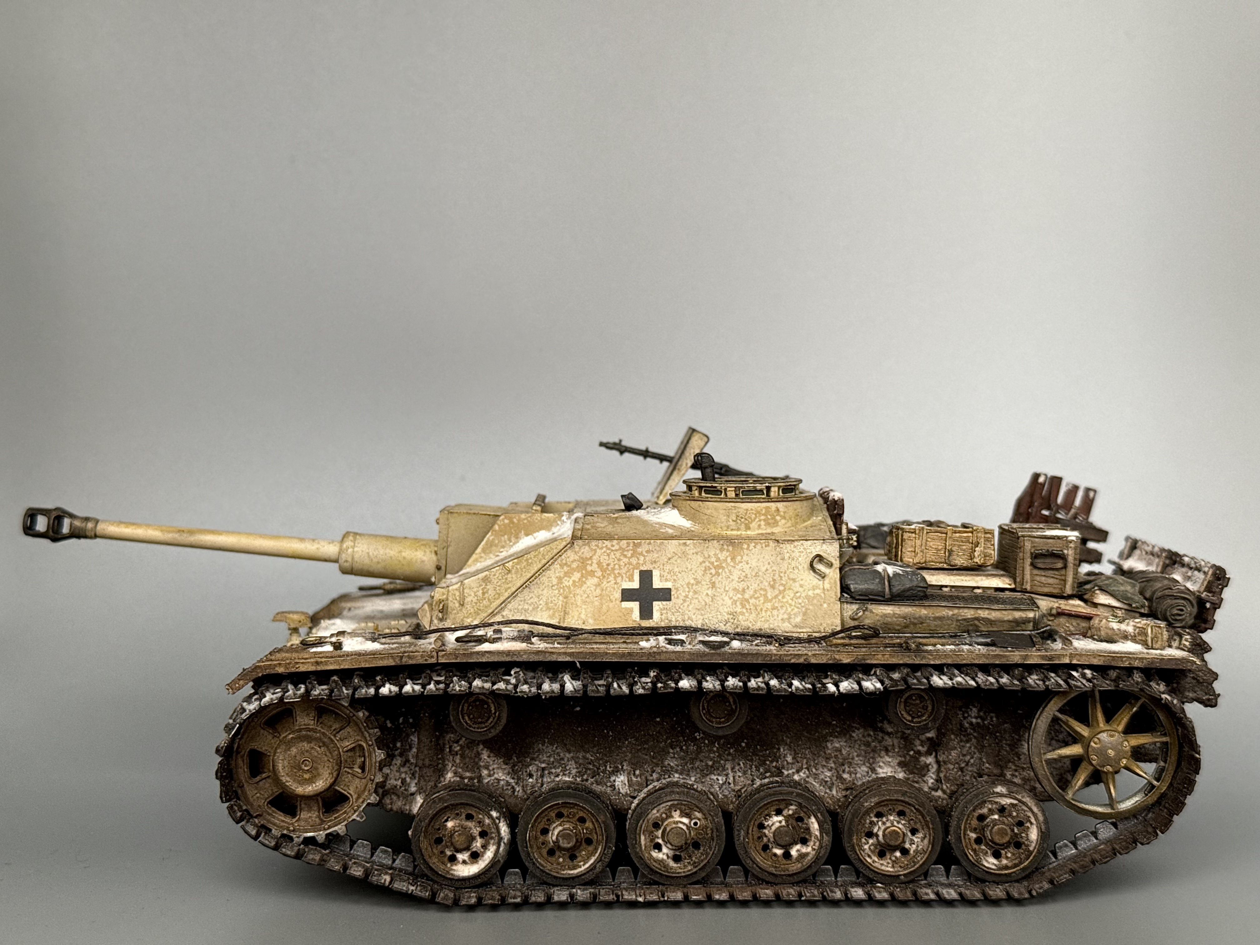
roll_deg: +0.1
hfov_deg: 39.7
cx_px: 630
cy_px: 472
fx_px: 1747
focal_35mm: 48
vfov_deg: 30.3
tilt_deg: -5.6
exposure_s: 1/242
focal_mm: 6.76
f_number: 1.78
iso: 100
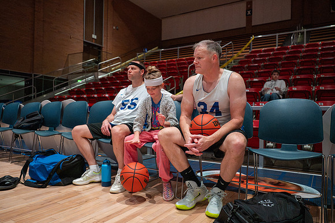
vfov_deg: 46.9
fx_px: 258
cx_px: 163
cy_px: 112
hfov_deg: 66.0
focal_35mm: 28
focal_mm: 26
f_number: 2.8
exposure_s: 1/640
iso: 6400
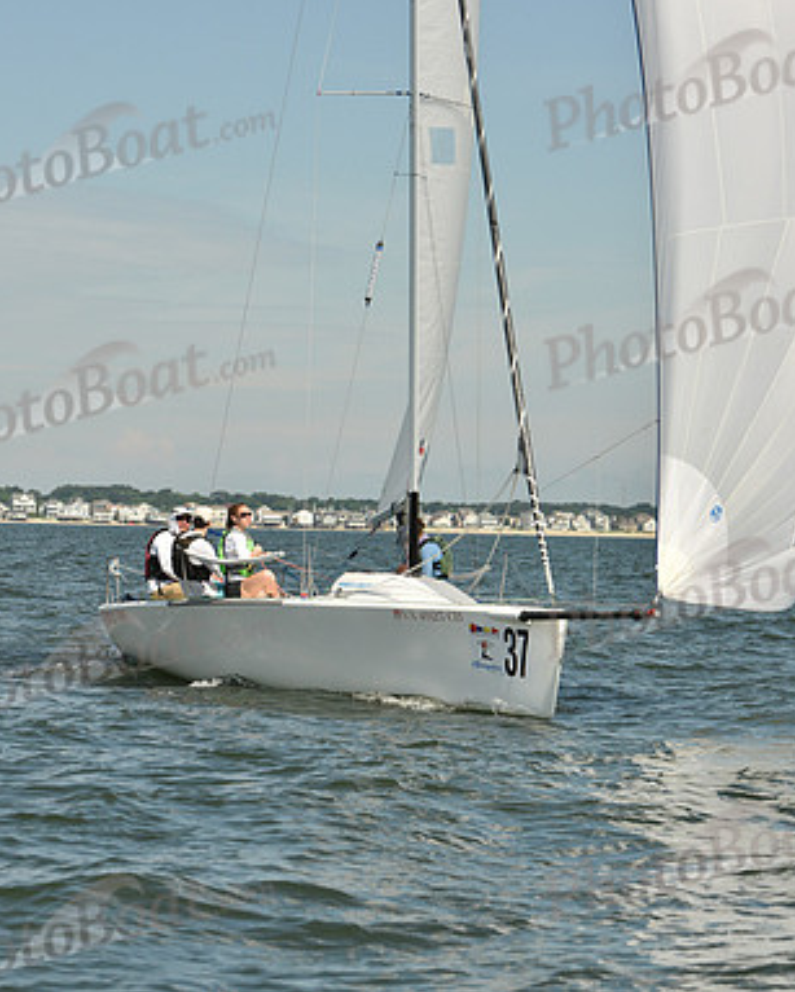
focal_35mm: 142
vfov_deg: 13.6
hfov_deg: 10.9
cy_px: 493
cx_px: 412
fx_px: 4171
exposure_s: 1/2000
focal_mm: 100
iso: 320
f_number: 8
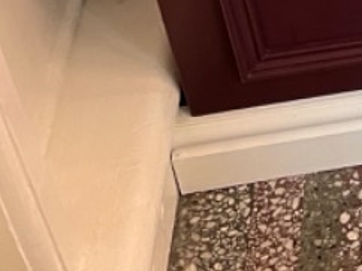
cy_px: -295
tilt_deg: -33.0
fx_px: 1348
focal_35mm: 129
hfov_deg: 12.8
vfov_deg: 10.4
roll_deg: -1.8
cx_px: 790
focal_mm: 5.1
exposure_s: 1/47
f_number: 1.6
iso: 500
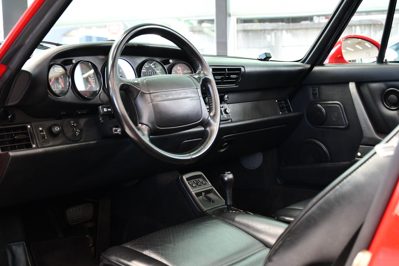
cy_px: 133
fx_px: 554
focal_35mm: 50
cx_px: 195
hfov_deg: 39.6
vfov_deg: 27.0
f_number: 4
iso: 250
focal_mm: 32
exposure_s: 1/20
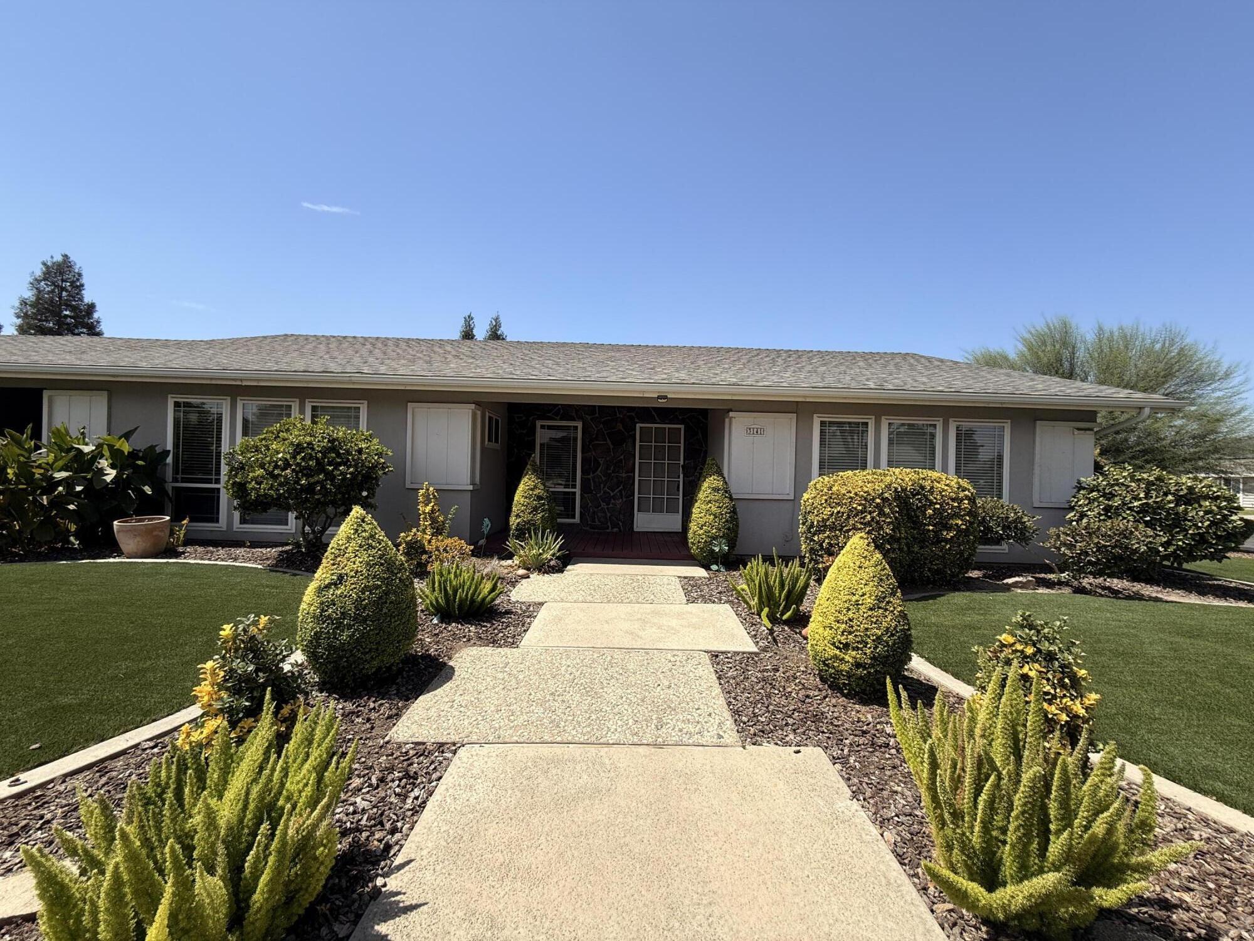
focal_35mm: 14
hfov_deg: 102.1
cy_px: 470
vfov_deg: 85.7
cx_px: 627
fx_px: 507
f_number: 2.2
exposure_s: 1/1795
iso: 50
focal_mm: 2.22
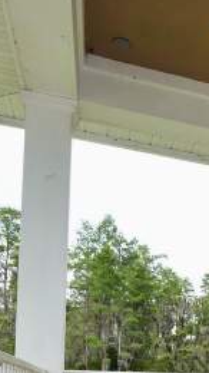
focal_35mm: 58
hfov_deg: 16.4
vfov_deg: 33.0
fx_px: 572
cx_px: 404
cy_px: 374
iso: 160
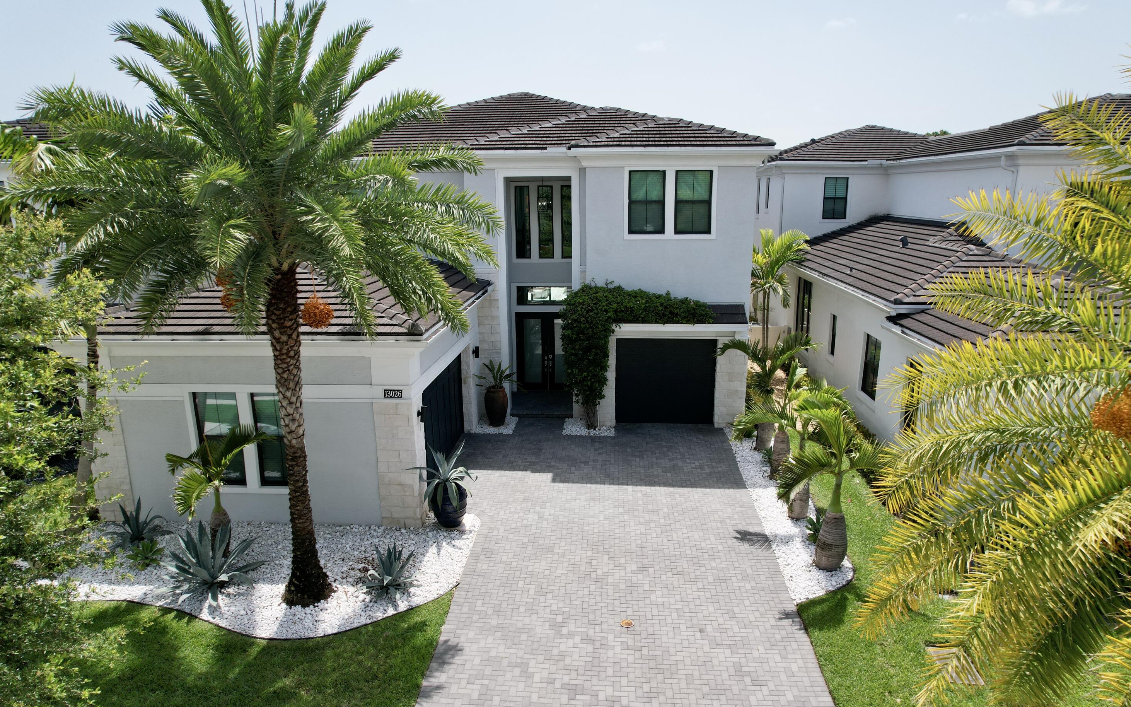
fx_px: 709
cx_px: 566
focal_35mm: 23
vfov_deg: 53.0
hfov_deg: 77.2
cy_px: 375
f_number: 2.8
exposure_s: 1/2000
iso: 150
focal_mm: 8.38
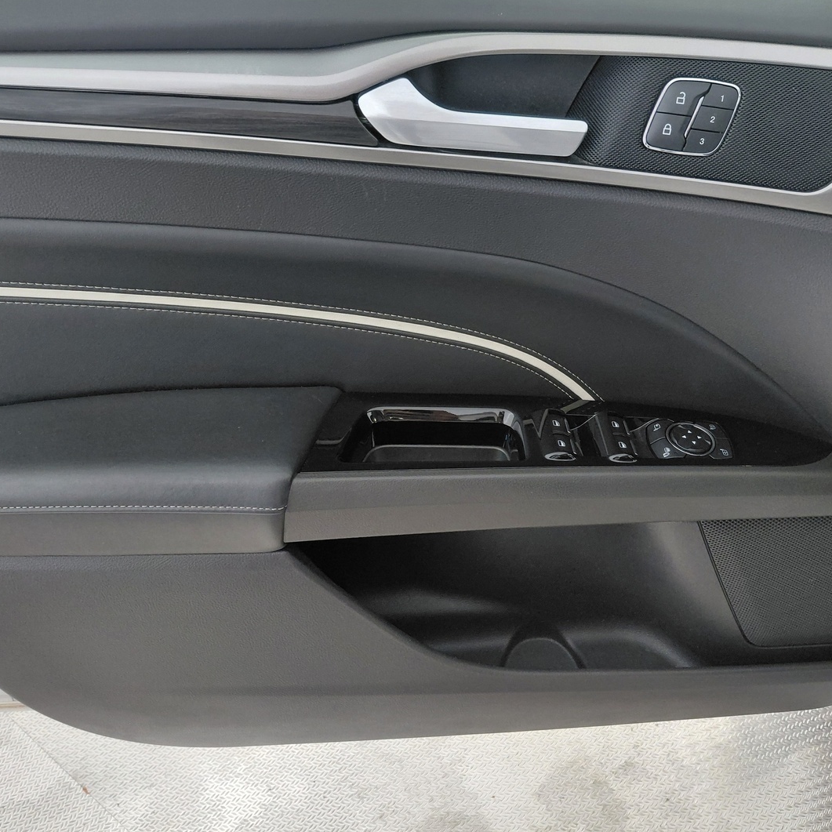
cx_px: 458
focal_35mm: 30
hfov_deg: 53.9
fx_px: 816
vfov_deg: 54.0
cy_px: 416
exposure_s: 1/60
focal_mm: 4.69
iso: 320
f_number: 1.8
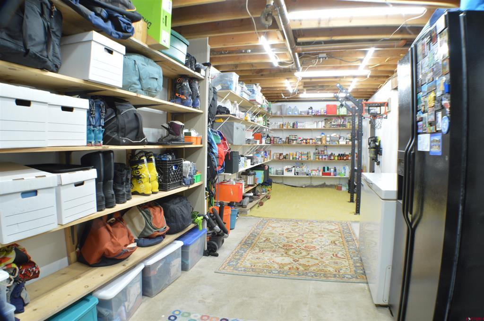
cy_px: 160
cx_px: 242
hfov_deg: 62.0
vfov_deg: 43.5
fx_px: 403
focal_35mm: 30
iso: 200
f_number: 13
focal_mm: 20
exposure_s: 1
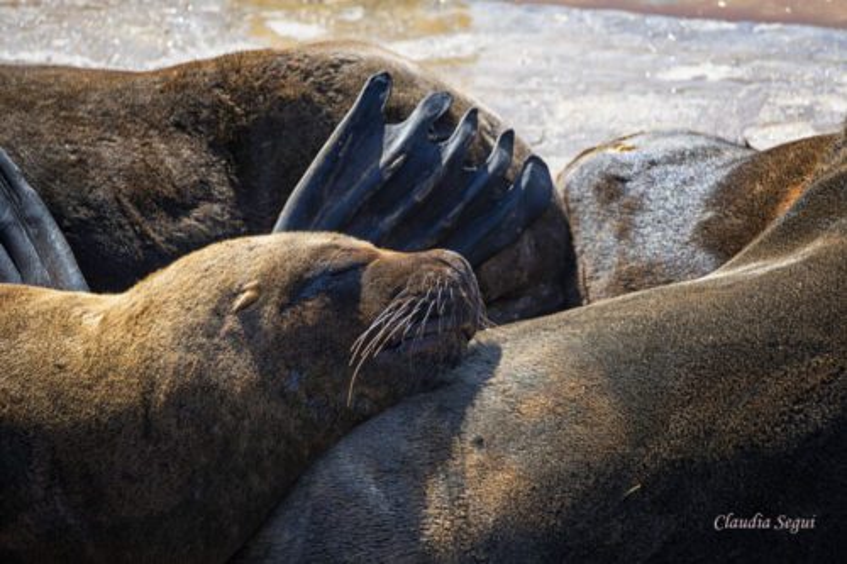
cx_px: 424
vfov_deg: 4.4
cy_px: 282
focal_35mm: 315
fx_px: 7408
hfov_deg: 6.5
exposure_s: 1/100
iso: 100
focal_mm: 210
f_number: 7.1
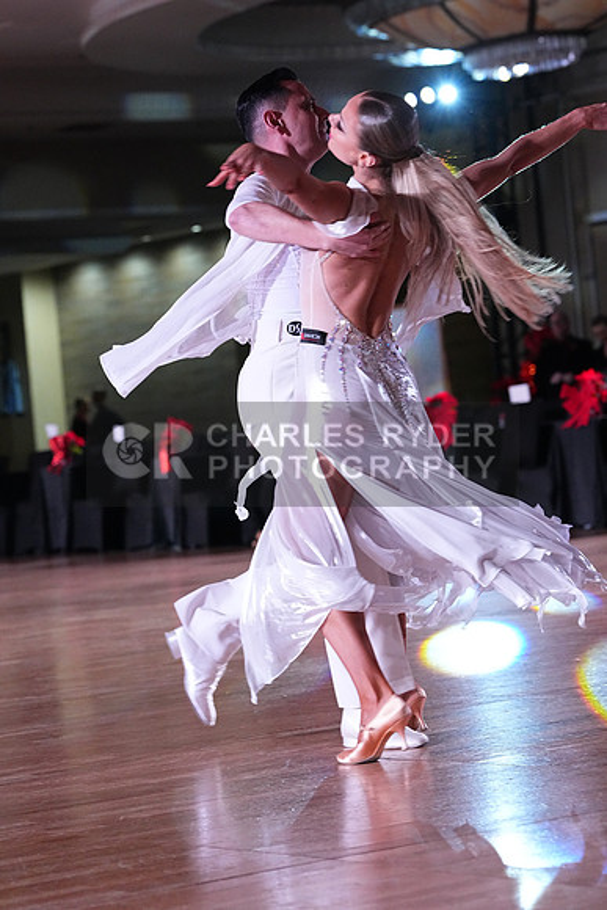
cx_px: 304
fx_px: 3058
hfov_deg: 11.3
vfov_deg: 16.9
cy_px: 455
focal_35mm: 121
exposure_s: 1/400
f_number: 5.6
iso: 8000
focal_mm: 121
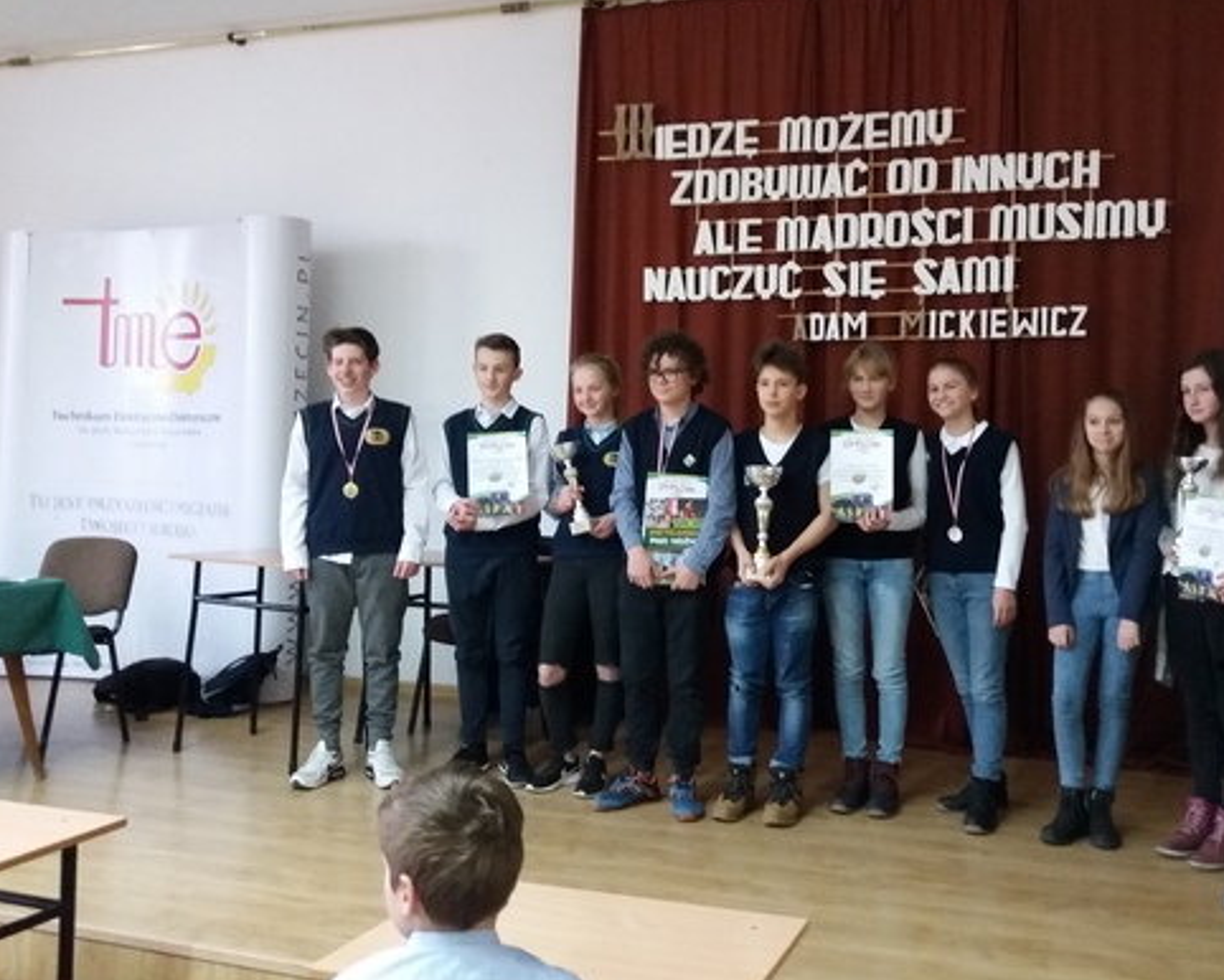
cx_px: 693
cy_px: 419
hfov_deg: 52.7
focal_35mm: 34
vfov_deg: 43.3
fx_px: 1232
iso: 320
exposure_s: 1/17
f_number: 1.9
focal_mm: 3.7
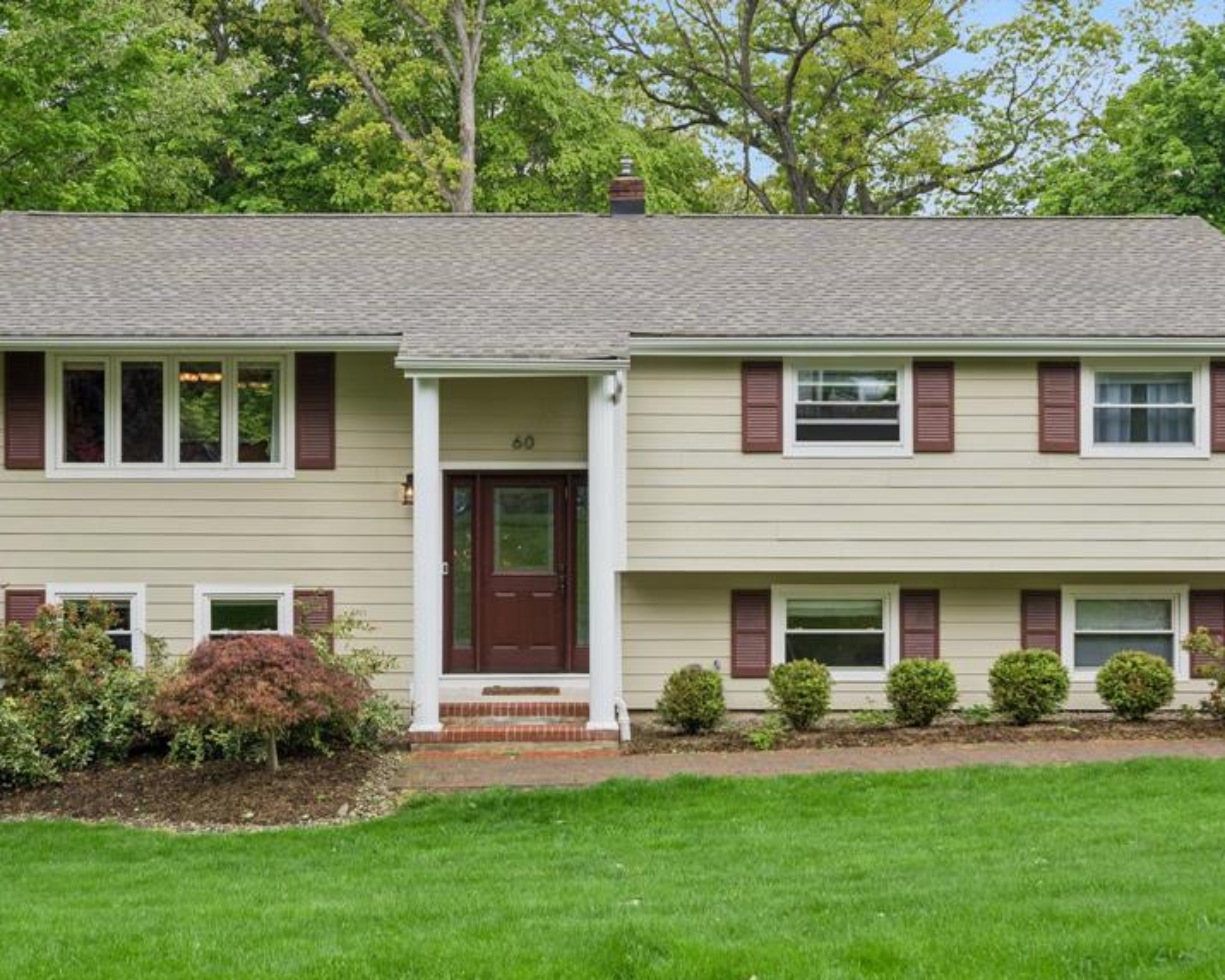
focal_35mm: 47
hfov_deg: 39.5
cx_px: 589
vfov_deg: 32.1
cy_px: 475
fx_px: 1704
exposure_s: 1/200
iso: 320
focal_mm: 35
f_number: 8
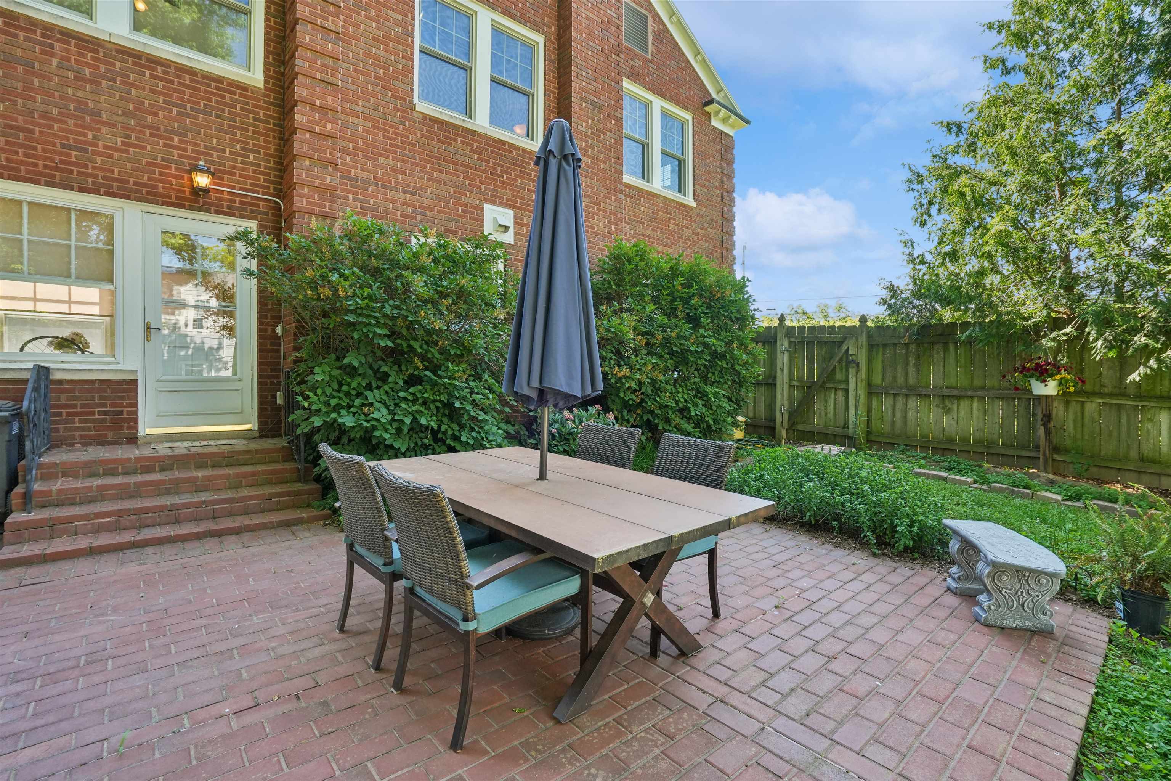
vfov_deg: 73.7
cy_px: 390
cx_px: 586
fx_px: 520
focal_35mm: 16
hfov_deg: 96.7
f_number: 10
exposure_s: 1/80
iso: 800
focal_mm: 16
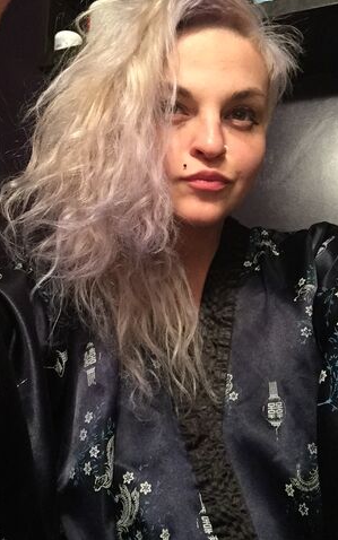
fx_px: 486
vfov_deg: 58.1
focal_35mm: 33
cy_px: 270
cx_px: 146
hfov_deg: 38.3
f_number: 2.2
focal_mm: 2.65
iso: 320
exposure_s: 1/15
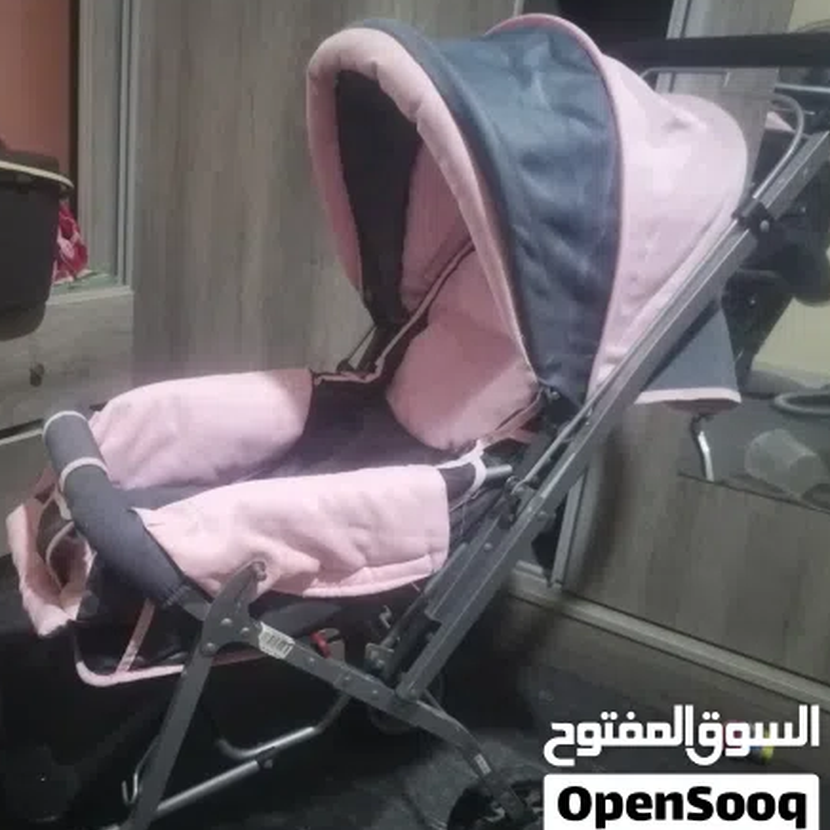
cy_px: 430
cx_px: 257
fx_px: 949
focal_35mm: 35
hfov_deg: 46.3
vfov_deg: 47.2
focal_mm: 5.3
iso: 1250
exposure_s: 1/20
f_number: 1.8
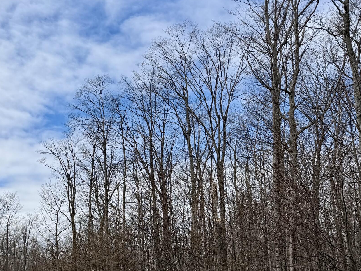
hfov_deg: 39.8
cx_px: 55
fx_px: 469
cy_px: 252
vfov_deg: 30.5
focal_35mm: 45
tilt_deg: +5.3
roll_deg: +1.5
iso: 80
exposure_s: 1/7353
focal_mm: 6.76
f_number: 1.78
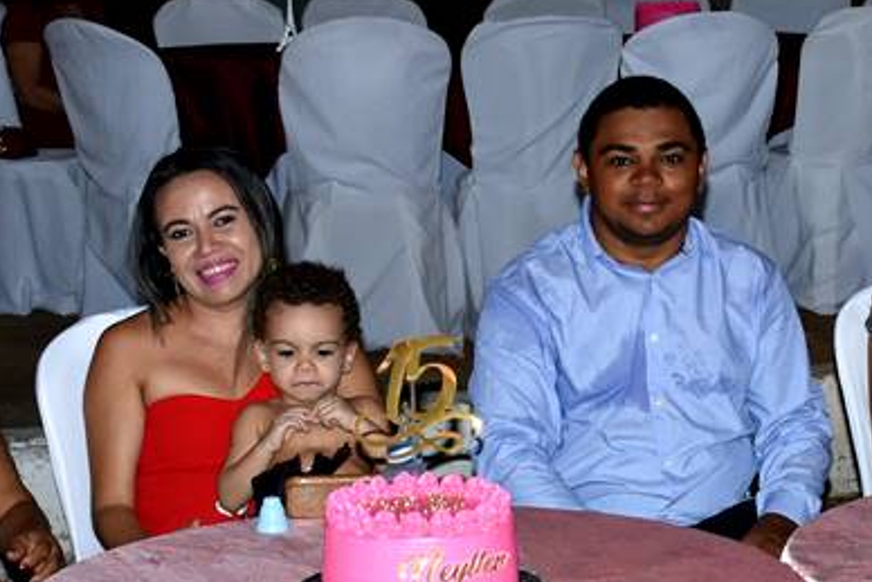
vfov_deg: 13.4
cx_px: 769
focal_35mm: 102
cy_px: 384
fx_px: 2471
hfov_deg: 19.7
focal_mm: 22
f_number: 3.5
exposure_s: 1/80
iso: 640
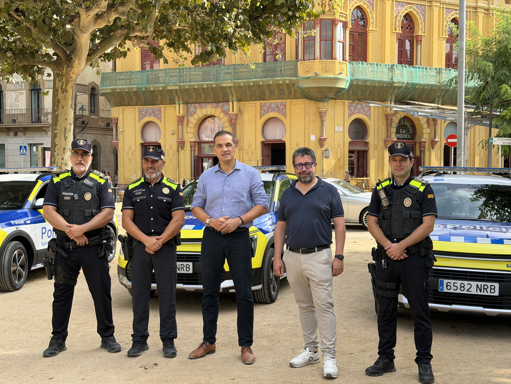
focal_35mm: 48
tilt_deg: -2.7
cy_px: 192
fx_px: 709
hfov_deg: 39.7
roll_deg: -0.4
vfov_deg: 30.3
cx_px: 256
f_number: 1.78
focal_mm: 6.76
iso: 64
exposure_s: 1/1242
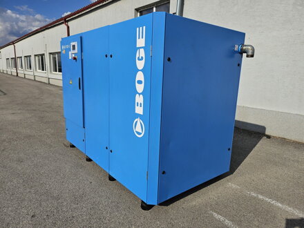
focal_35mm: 24
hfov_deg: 71.6
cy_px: 114
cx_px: 152
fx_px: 211
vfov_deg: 56.8
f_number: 1.8
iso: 50
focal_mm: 5
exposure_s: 1/9131
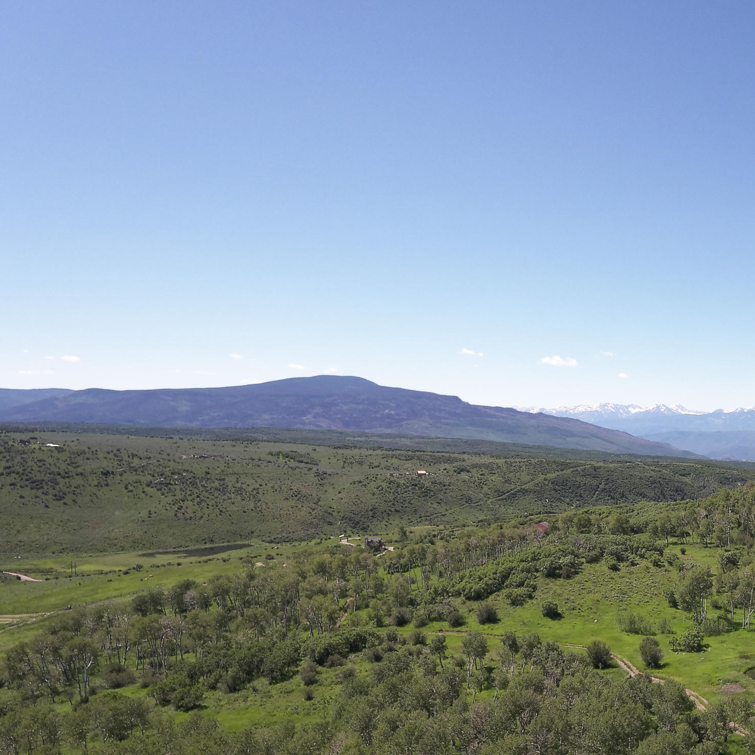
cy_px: 494
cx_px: 709
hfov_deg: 26.6
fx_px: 1530
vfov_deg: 27.6
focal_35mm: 62
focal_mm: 36
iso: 100
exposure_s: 1/60
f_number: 10
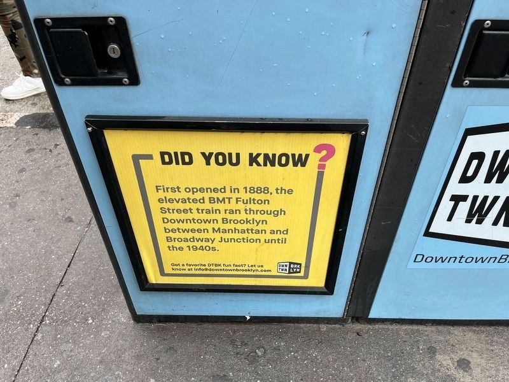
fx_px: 382
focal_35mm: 26
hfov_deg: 67.3
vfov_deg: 53.1
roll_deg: -1.3
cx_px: 254
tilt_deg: -40.6
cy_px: 191
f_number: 1.6
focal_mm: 5.1
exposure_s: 1/122
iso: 50
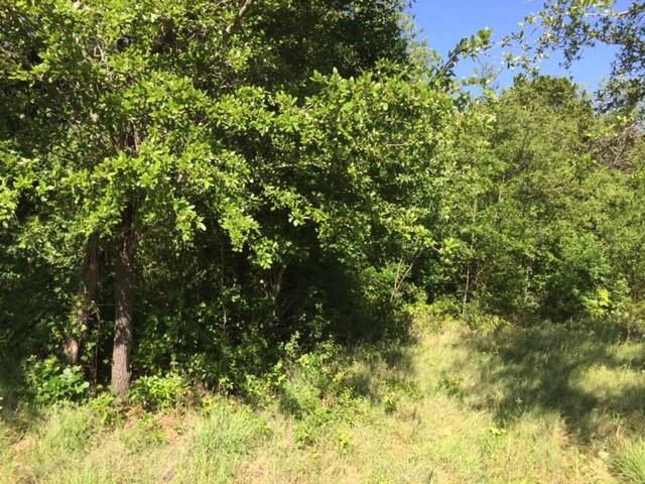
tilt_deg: -5.7
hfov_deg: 61.7
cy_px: 242
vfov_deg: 48.2
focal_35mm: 29
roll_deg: +0.5
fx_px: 540
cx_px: 322
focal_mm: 4.15
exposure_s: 1/760
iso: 32
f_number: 2.2
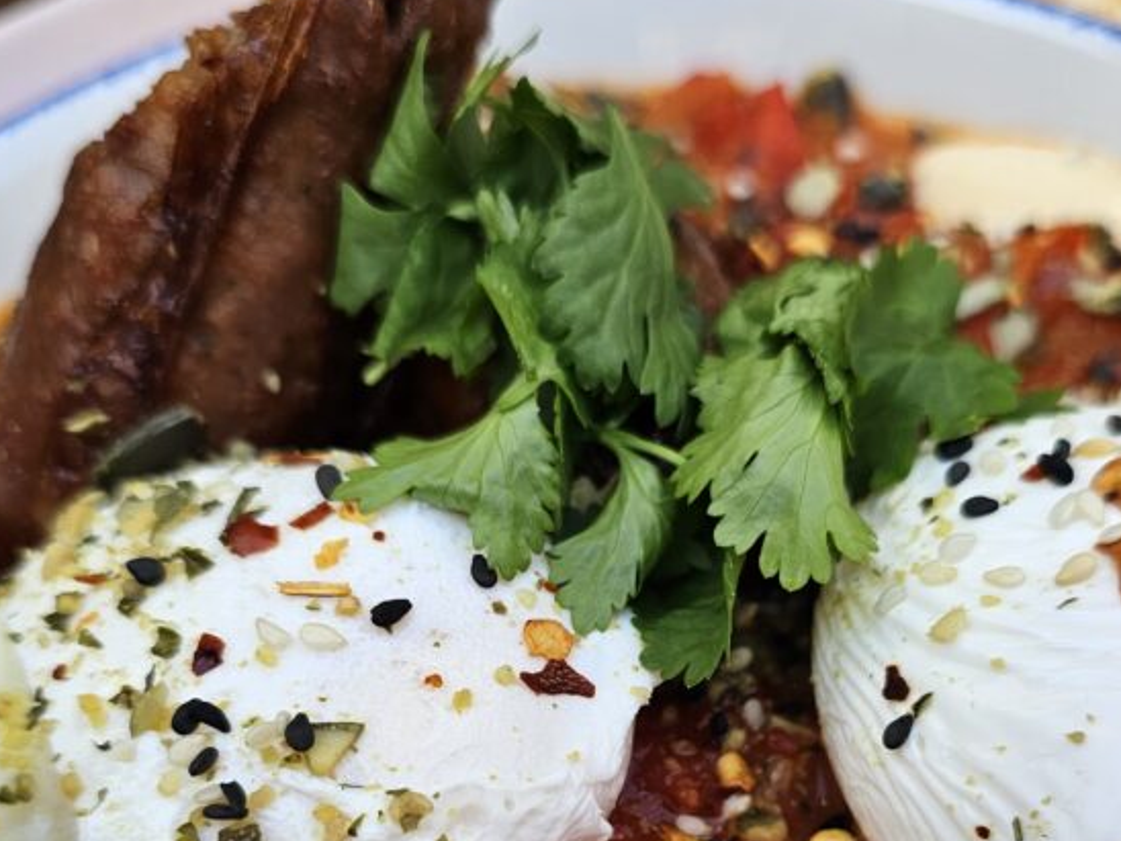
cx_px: 630
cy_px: 726
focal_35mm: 43
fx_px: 1393
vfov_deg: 32.2
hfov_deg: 43.8
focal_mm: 6.3
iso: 20
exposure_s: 1/180
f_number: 1.7
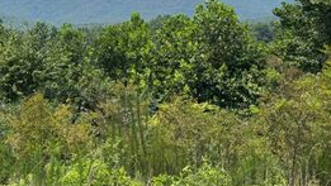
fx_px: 878
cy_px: -42
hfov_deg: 21.1
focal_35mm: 100
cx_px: 74
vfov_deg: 11.8
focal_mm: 6.76
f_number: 1.78
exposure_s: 1/7937
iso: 80
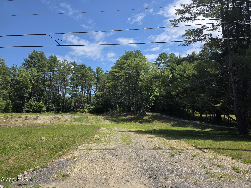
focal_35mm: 23
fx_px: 167
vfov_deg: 58.9
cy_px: 94
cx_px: 126
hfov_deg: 73.9
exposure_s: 1/4145
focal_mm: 6.3
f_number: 1.7
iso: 80
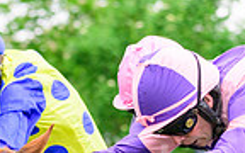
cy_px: 259
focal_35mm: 652
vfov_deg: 2.0
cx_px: 60
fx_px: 4353
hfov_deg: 3.2
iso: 1250
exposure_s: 1/1000
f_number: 5.6
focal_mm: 140
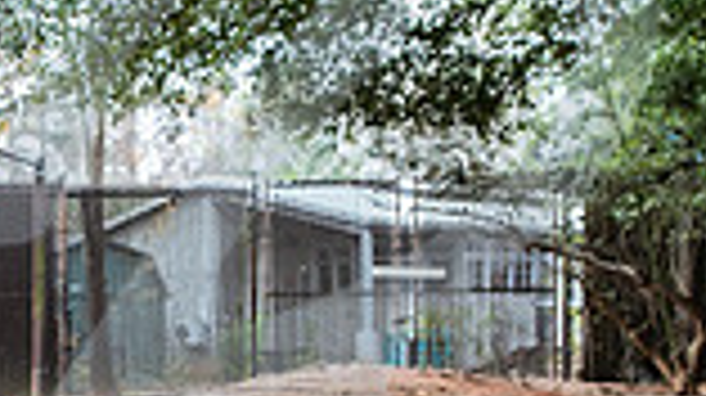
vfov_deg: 12.8
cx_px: -54
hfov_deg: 21.8
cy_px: 398
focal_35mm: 93
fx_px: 1740
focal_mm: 24
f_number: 2.8
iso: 400
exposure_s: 1/200
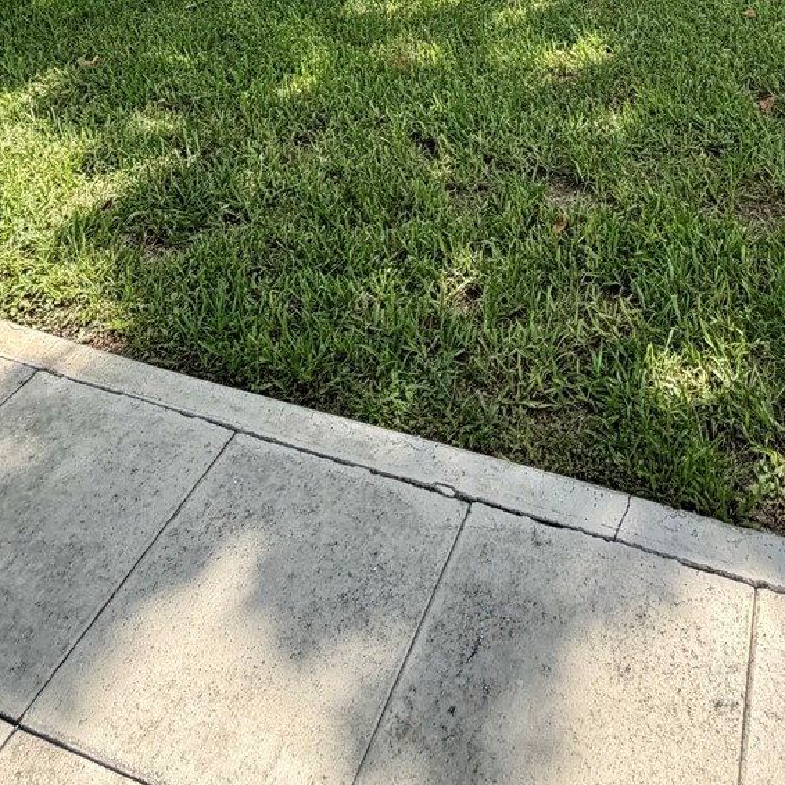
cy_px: -178
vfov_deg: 35.8
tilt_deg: -10.3
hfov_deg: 46.1
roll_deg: +1.0
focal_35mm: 35
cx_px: 551
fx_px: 898
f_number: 2.2
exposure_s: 1/770
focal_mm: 2.22
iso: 40
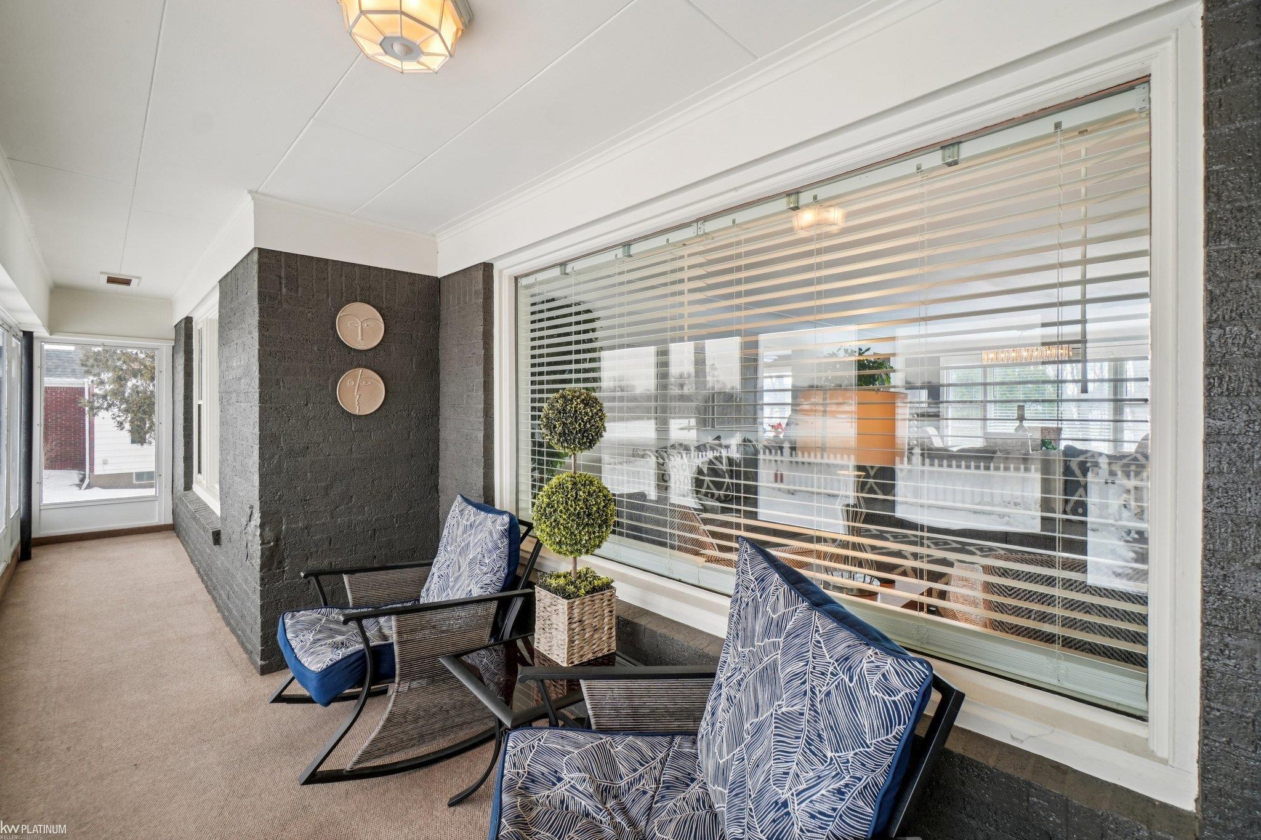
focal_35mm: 15
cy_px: 420
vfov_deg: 77.3
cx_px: 630
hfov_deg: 100.4
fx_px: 525
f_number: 8
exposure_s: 1/8
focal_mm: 10
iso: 400
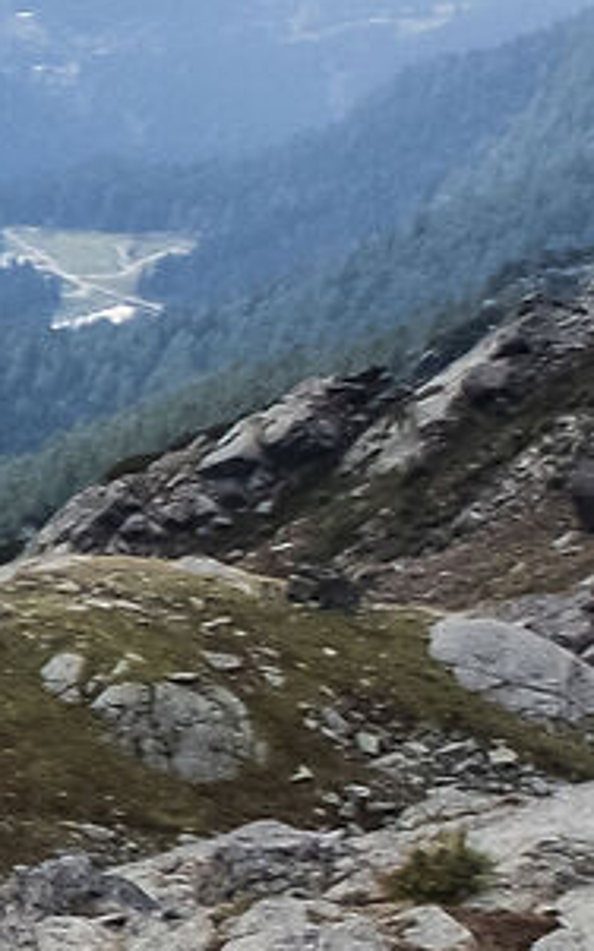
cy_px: 401
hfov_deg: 4.9
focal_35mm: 195
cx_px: -2790
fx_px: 5053
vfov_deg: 10.7
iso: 400
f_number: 9
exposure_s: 1/240
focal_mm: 16
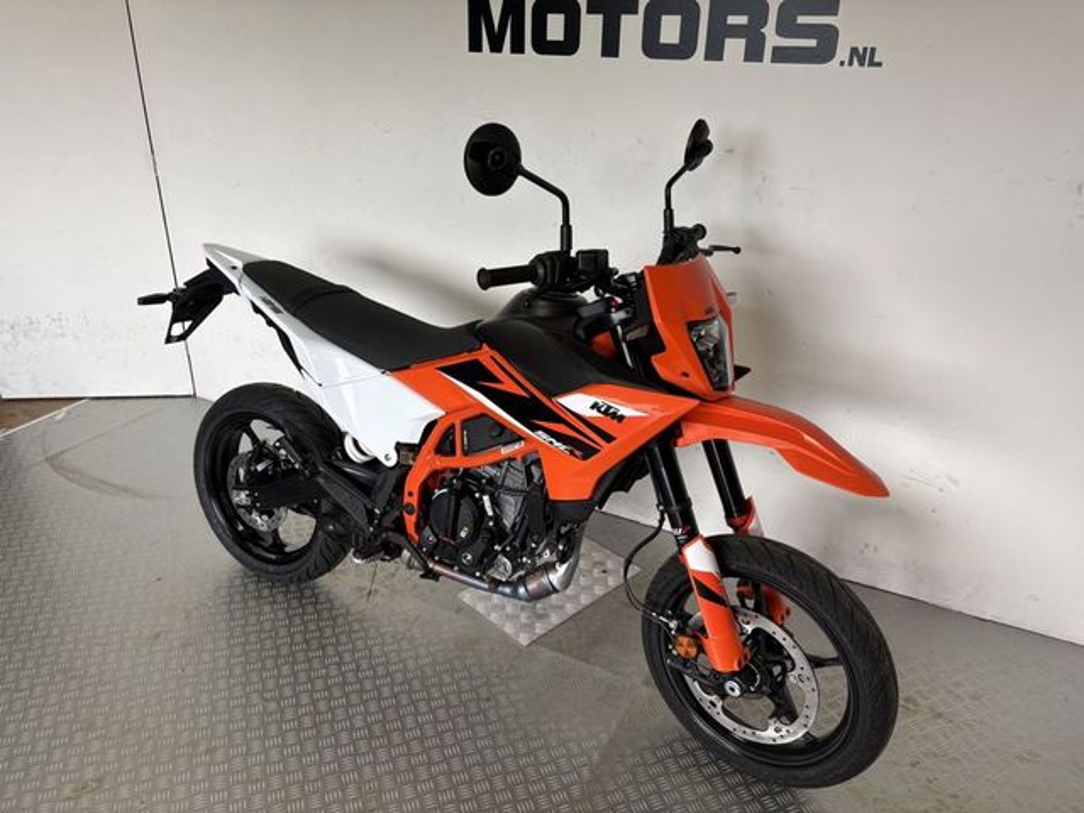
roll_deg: -0.1
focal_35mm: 26
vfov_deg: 53.1
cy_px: 406
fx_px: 814
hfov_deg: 67.3
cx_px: 542
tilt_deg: -24.7
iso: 50
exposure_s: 1/100
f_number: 1.6
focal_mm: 5.96
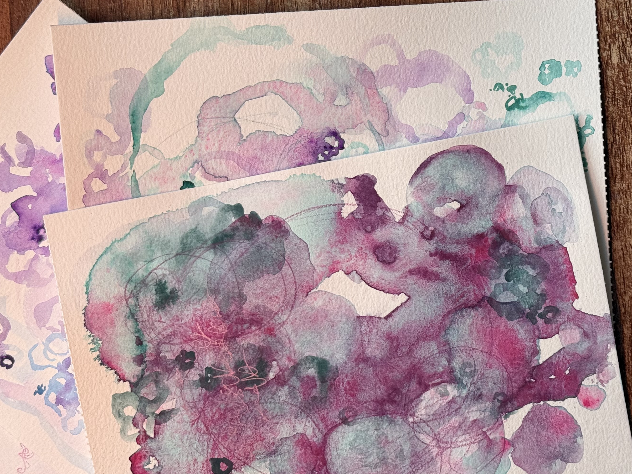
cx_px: 341
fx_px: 1333
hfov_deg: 26.7
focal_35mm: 73
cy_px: 237
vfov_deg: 20.2
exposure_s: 1/530
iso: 80
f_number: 1.78
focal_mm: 6.76
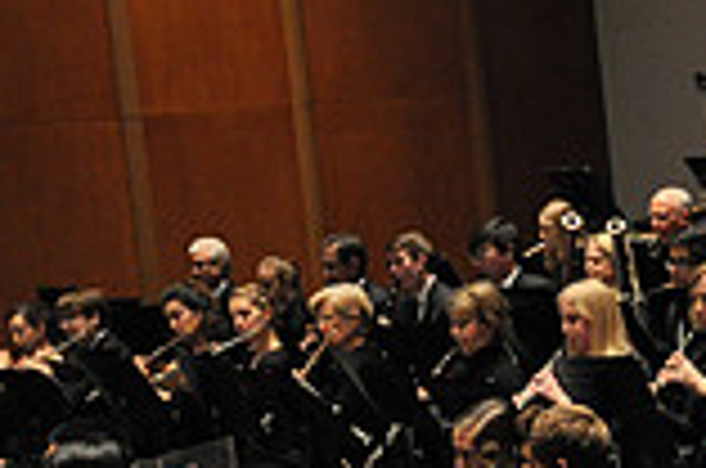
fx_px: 2603
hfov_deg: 15.0
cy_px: 749
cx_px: 782
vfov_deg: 9.9
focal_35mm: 133
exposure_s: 1/250
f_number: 2.8
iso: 1600
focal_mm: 24
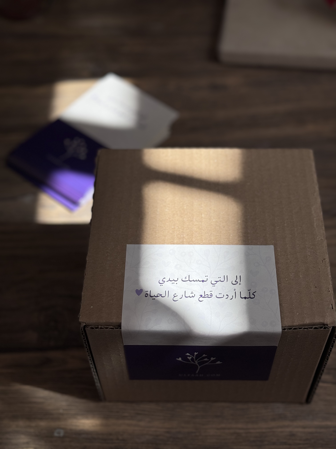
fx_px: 621
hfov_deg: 30.3
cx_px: 168
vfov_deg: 39.7
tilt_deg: -52.2
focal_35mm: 48
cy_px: 224
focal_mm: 6.86
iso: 64
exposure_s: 1/271
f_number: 1.78
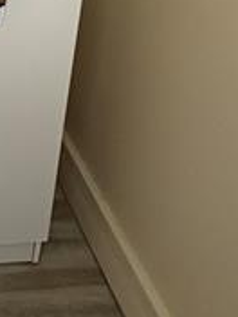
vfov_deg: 24.6
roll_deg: -0.1
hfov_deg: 20.2
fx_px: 559
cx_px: -133
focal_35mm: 61
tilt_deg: -14.9
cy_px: -157
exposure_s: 1/99
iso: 200
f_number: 2.2
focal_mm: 2.22
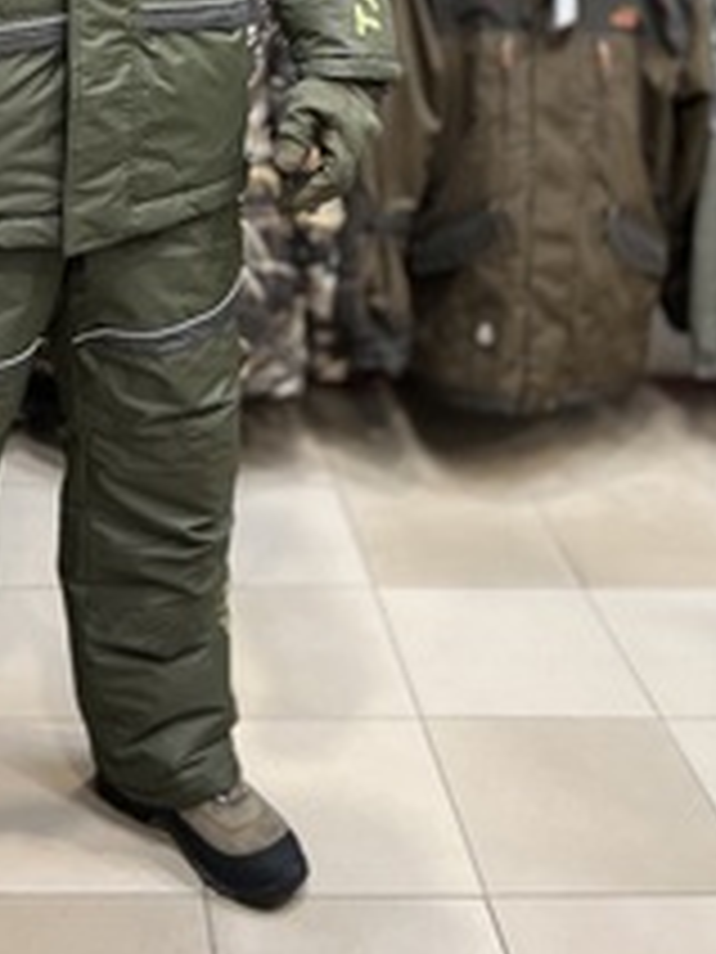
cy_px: -4
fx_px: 1627
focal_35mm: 59
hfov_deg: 24.0
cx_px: 50
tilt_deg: -11.1
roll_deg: +0.5
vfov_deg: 30.4
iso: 125
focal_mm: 5.7
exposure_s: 1/50
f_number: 1.5
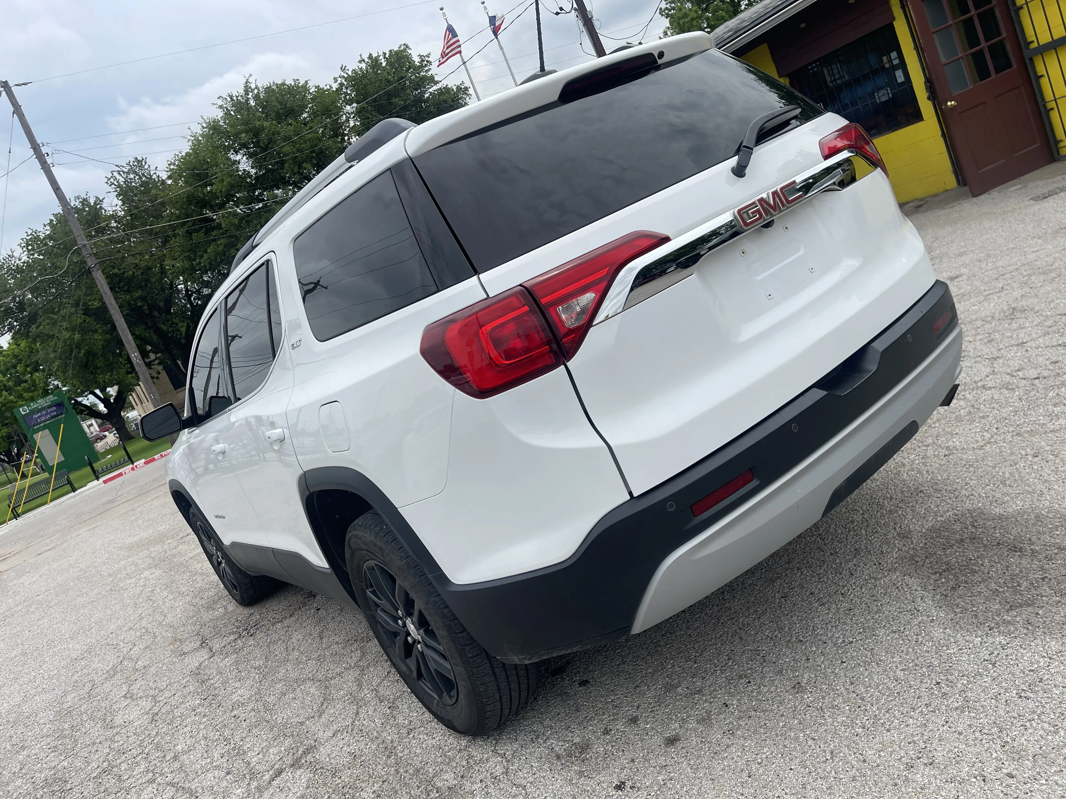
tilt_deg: -10.4
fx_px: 770
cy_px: 400
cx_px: 533
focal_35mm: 25
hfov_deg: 69.4
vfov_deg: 54.9
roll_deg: +22.0
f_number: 1.6
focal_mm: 5.1
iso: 32
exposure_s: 1/4049
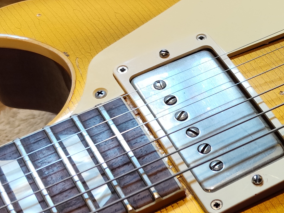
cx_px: 372
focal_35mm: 81
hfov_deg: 21.7
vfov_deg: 18.1
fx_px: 664
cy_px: 163
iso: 250
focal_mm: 6.19
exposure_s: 1/100
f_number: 1.65
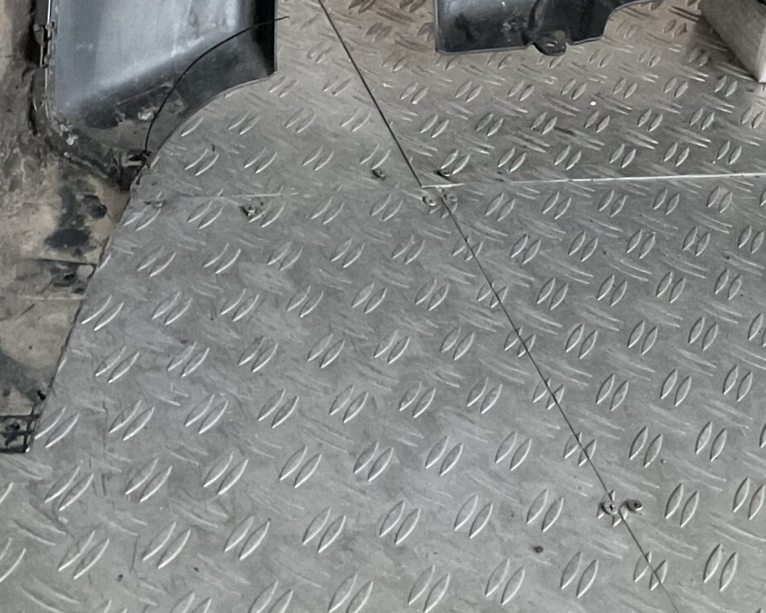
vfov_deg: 18.3
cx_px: 265
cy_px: -138
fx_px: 1791
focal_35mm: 79
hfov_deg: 24.0
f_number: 1.8
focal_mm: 3
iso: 250
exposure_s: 1/33
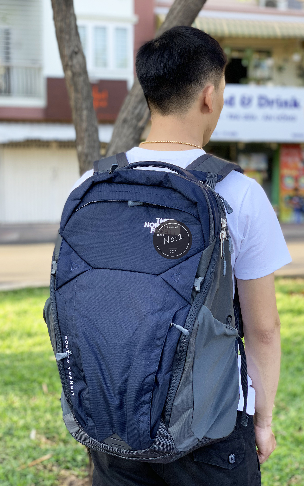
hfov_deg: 23.1
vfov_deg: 36.3
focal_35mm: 56
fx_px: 742
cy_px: 245
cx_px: 173
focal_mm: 6
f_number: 2.4
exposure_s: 1/122
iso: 25
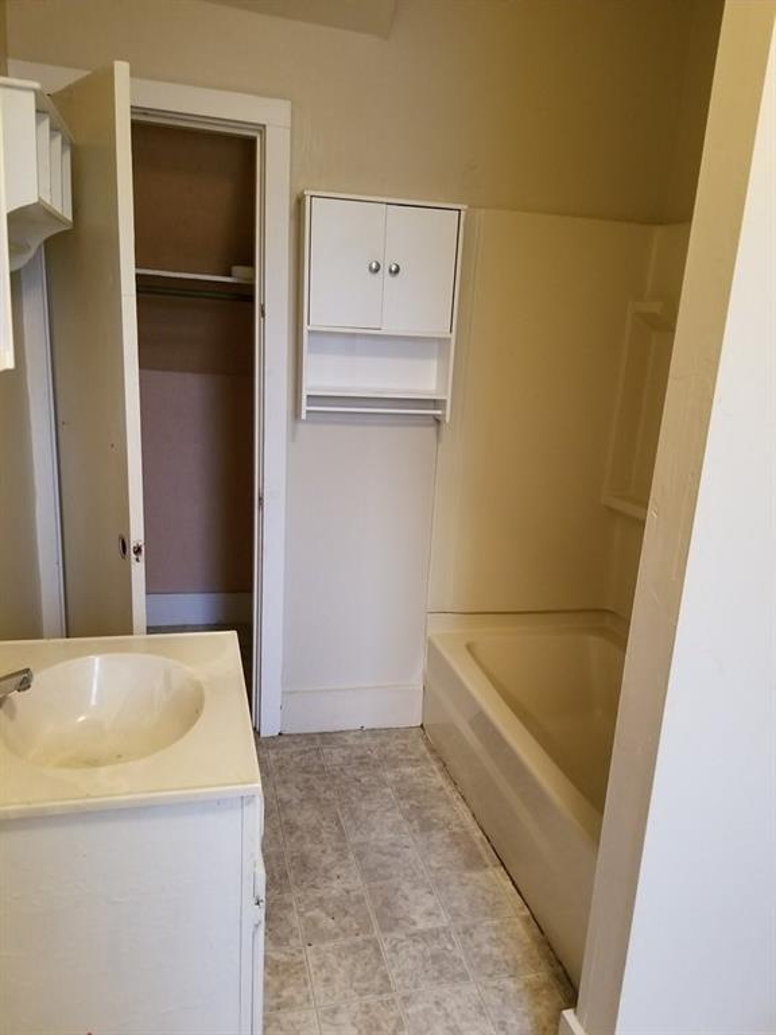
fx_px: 777
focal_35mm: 26
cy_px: 518
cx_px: 388
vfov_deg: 67.3
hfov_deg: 53.1
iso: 200
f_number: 1.7
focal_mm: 4.25
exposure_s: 1/12
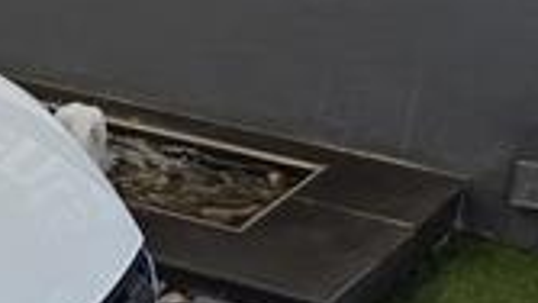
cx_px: -686
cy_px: 219
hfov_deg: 11.8
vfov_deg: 7.9
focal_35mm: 154
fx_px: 2197
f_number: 1.7
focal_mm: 6.25
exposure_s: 1/50
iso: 12
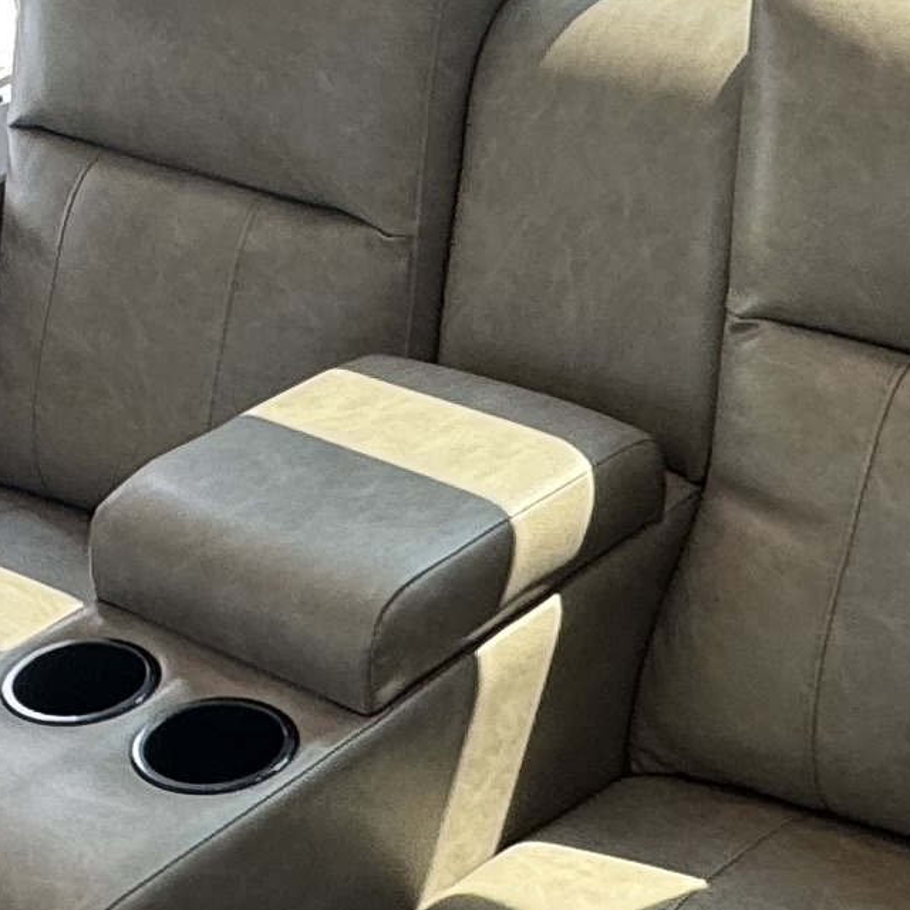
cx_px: 337
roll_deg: +8.6
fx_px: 2320
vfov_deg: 22.0
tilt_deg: -22.1
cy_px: 237
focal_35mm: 78
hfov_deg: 22.1
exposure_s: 1/99
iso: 40
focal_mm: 2.22
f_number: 2.2
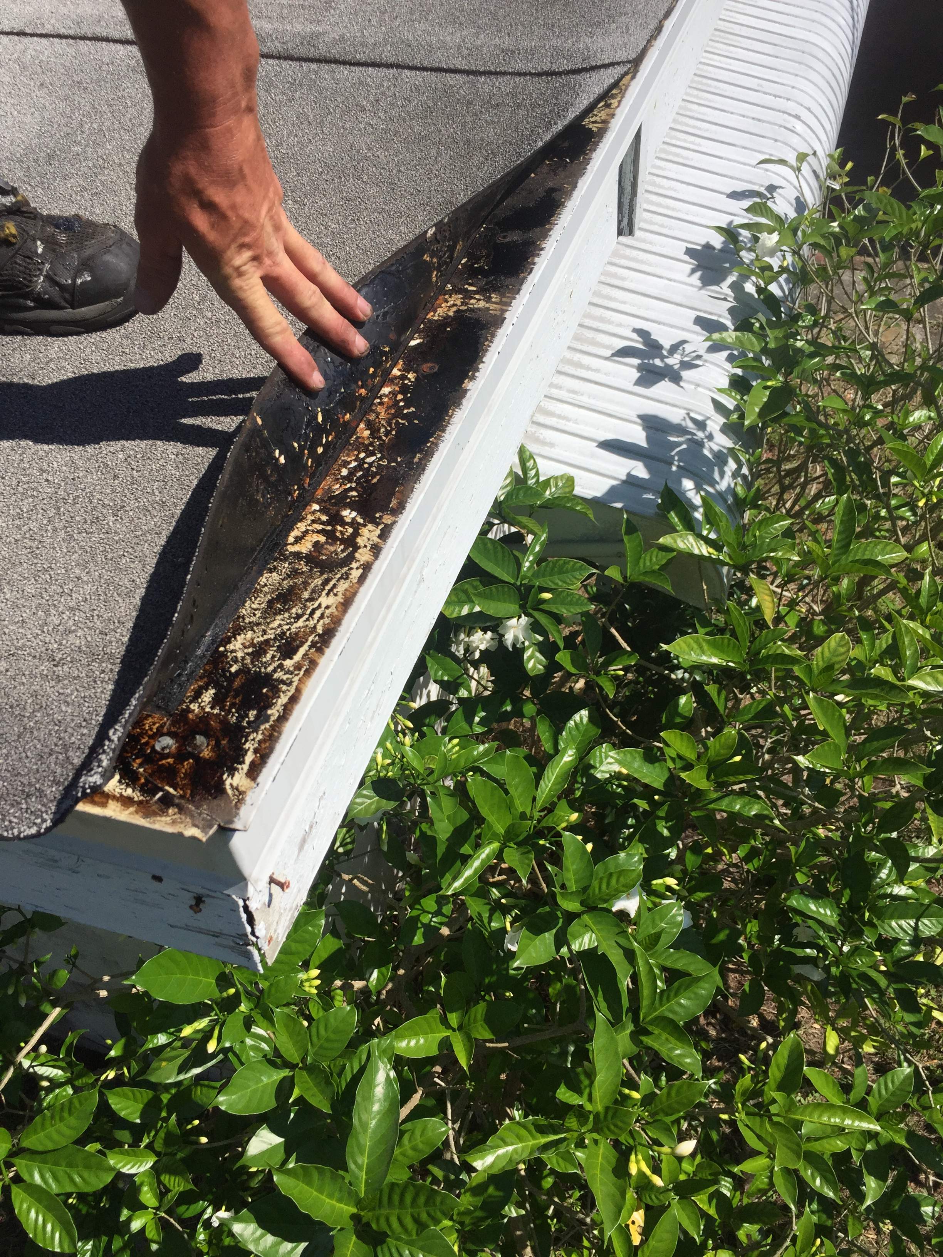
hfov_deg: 48.2
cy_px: 628
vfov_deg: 61.7
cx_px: 472
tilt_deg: -50.3
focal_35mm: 29
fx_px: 1053
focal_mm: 4.15
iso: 32
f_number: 2.2
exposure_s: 1/3597
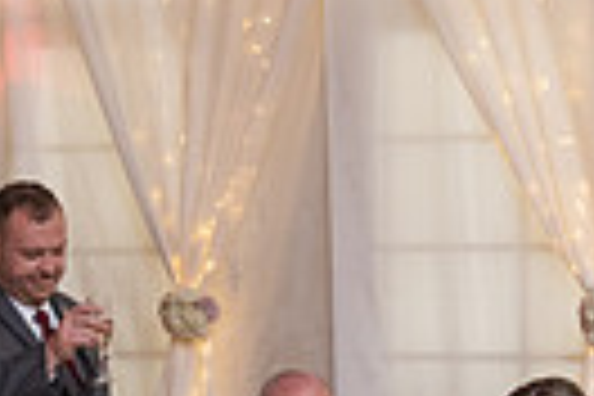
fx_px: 2244
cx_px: 720
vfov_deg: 10.1
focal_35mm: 136
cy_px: 313
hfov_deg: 14.6
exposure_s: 1/125
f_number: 5
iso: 1000
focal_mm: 31
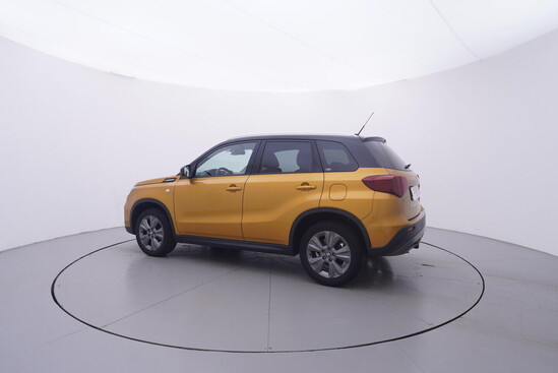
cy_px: 186
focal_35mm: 22
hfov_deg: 77.3
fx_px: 349
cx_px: 279
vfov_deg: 56.2
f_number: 5
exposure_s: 1/80
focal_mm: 15
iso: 200
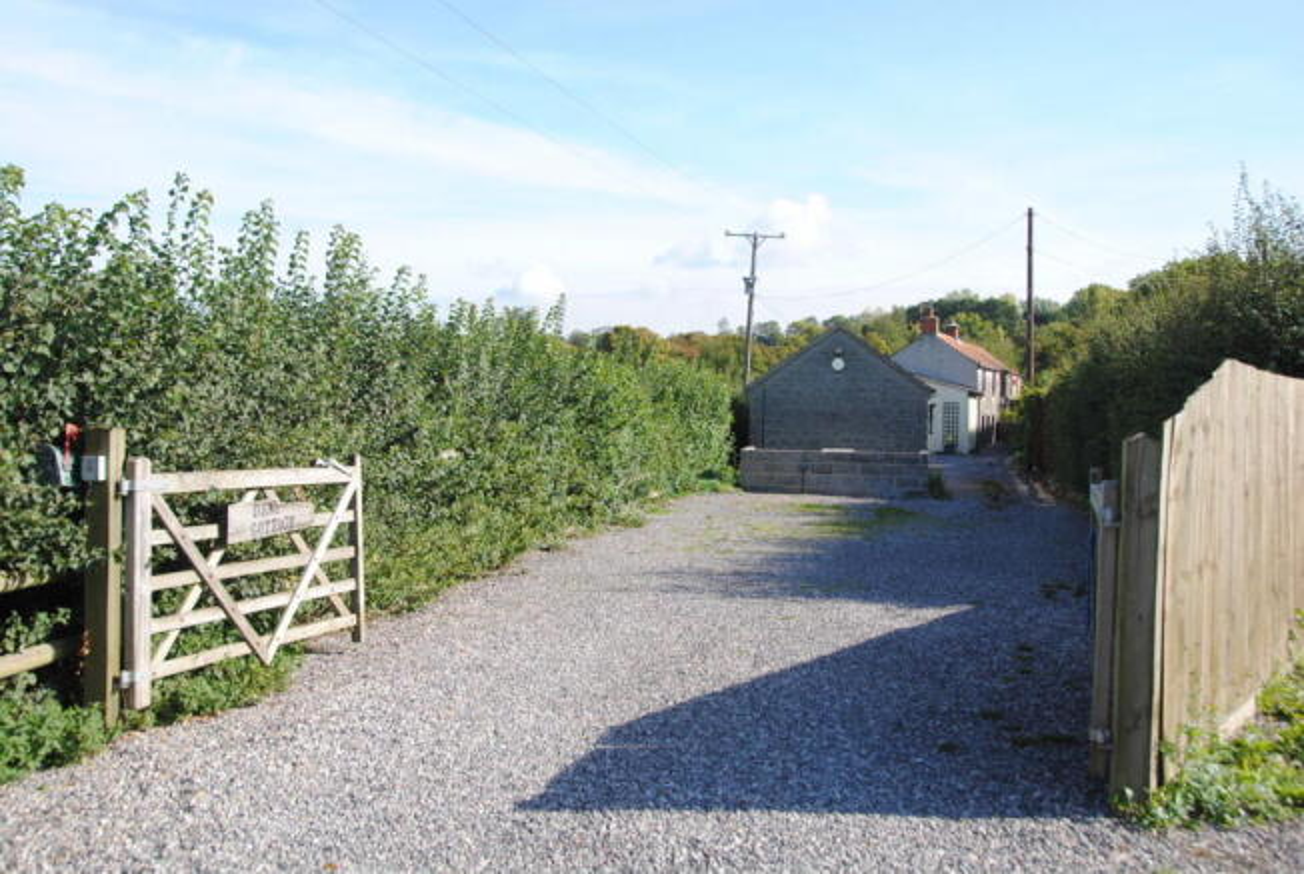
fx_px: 1197
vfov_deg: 40.1
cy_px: 437
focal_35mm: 33
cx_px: 652
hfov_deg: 57.1
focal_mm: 22
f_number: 7.1
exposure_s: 1/200
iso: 100
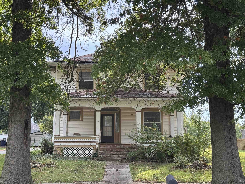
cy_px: 92
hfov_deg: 39.7
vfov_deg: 30.3
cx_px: 122
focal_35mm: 48
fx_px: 340
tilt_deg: +8.2
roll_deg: -0.5
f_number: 1.78
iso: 64
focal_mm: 6.76
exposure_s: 1/356
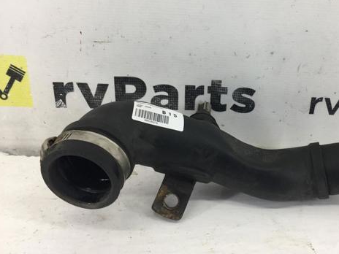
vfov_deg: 35.7
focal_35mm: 40
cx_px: 214
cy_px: 91
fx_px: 392
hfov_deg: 46.3
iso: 25
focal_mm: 4.15
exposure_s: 1/50
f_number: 2.2
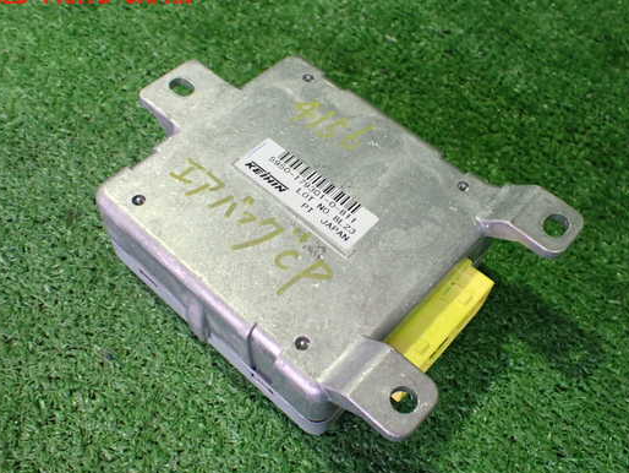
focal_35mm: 35
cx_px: 337
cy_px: 256
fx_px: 636
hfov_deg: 52.6
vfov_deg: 40.7
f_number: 2.3
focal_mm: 5.4
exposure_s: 1/50
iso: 800
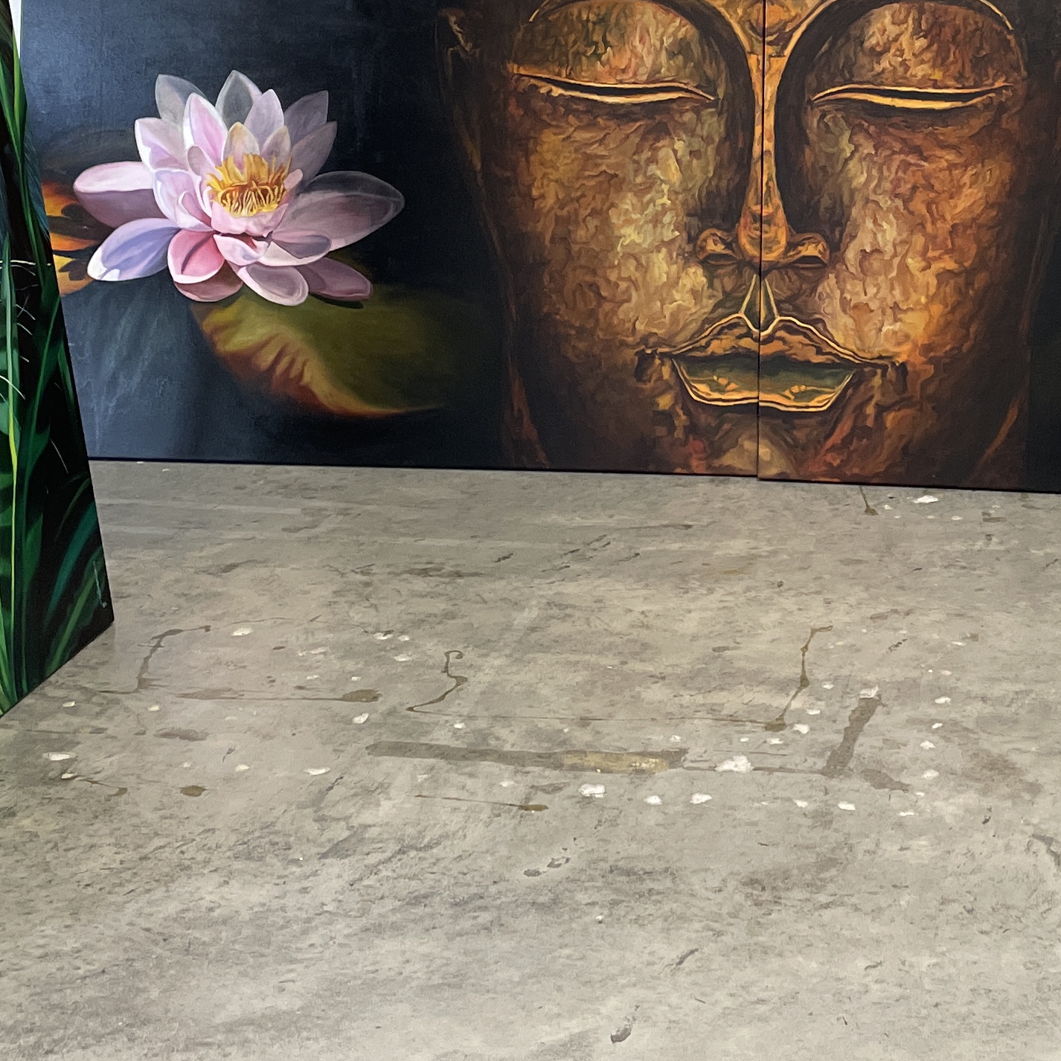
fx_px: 2254
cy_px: 96
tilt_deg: -8.9
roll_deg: +1.1
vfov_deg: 25.6
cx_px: 791
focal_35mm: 65
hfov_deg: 26.2
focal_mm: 4.2
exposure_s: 1/120
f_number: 1.6
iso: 125
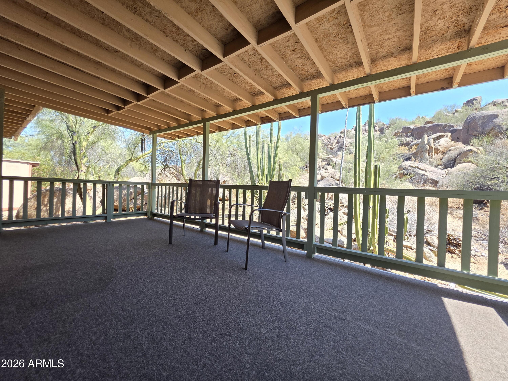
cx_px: 254
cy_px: 190
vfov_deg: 89.9
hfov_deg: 106.2
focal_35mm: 13
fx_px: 191
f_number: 1.9
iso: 40
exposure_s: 1/288
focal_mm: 2.2
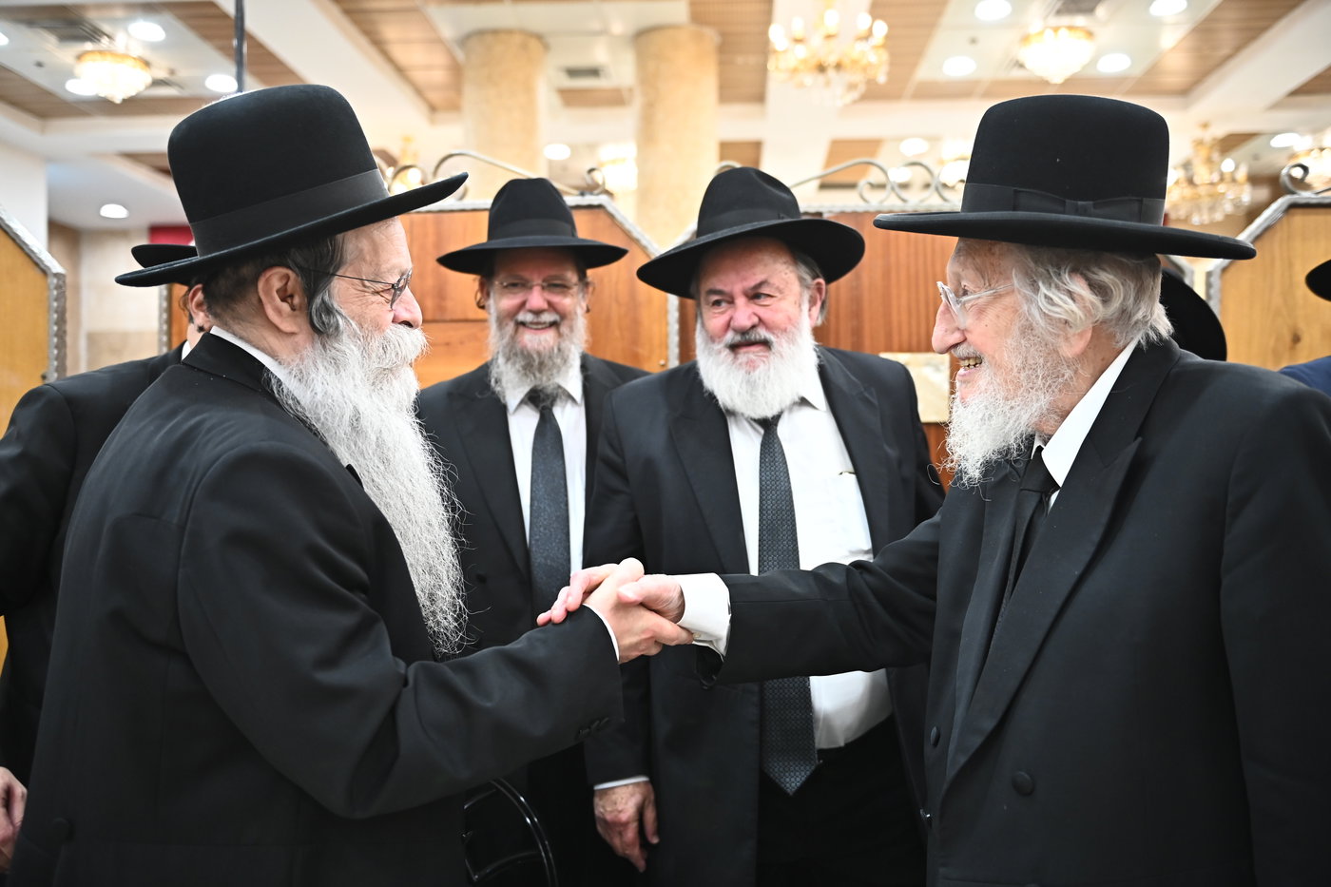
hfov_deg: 58.7
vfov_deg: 41.1
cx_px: 666
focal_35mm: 32
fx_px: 1183
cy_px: 444
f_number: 2.8
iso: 1600
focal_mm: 32
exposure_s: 1/200
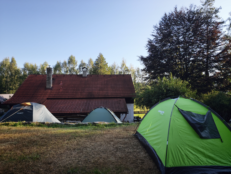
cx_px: 116
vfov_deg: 58.9
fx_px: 153
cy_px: 87
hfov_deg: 73.9
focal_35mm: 23
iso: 50
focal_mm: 6.62
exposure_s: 1/1083
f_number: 1.67
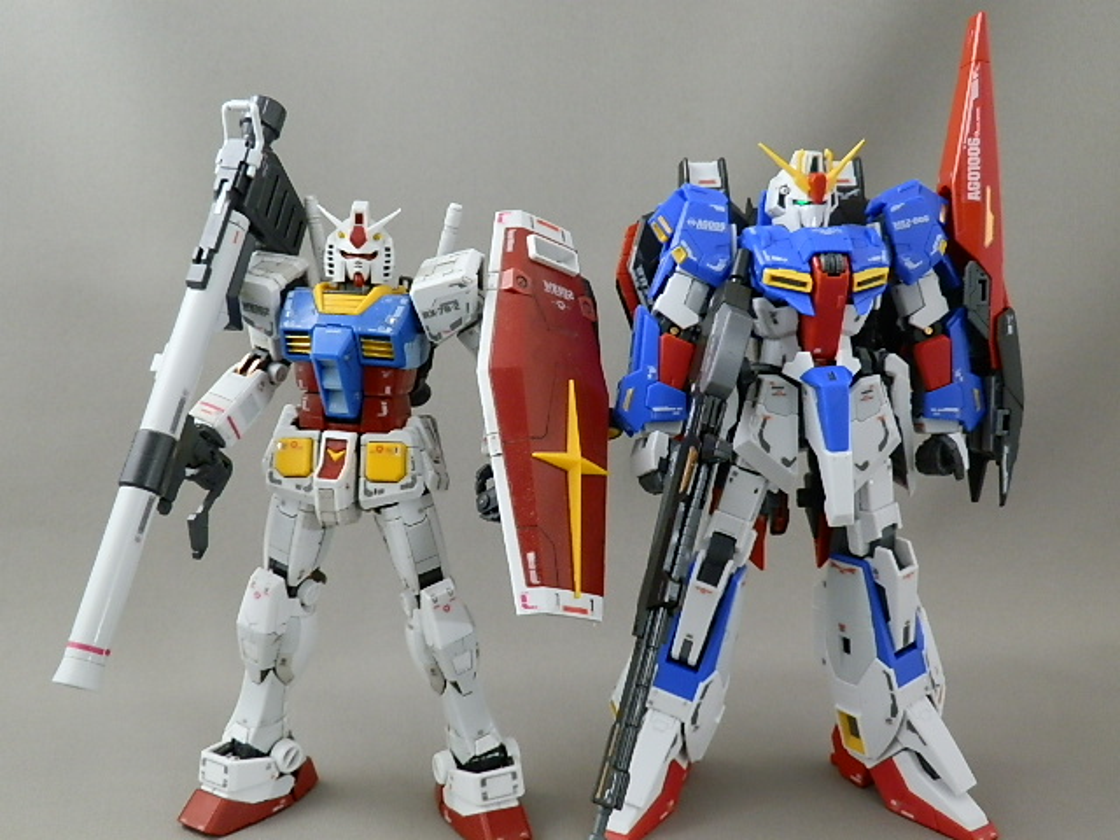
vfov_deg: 41.8
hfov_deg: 54.0
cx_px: 560
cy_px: 420
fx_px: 1100
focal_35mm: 34
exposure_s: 1/8
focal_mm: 6.17
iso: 200
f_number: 3.5
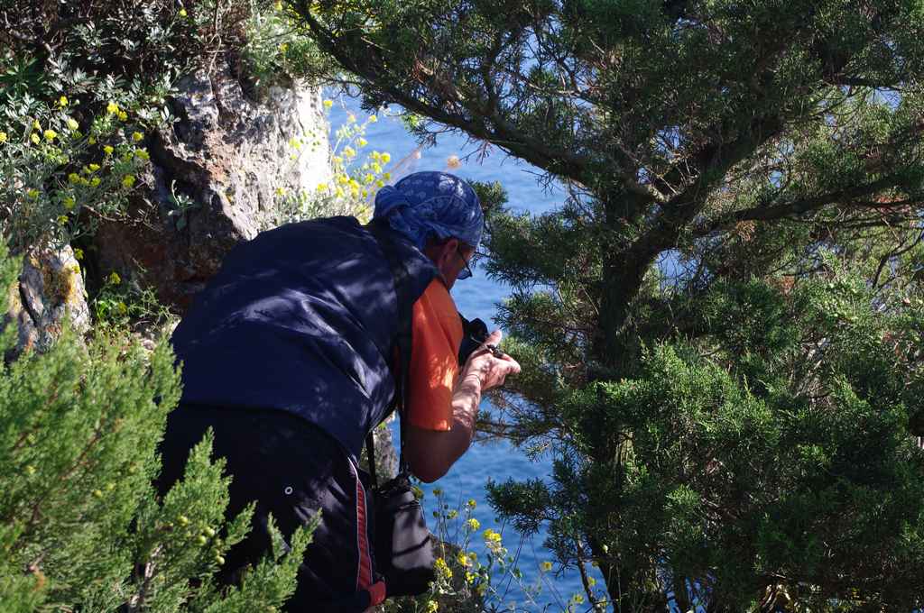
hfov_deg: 24.6
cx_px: 462
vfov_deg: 16.5
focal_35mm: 82
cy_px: 306
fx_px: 2115
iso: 100
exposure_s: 1/90
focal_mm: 55
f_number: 6.7
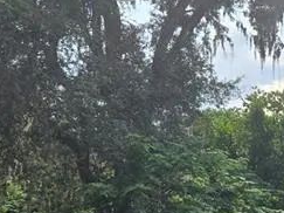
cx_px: 444
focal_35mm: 97
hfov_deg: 17.8
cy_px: 201
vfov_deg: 15.0
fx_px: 795
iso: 25
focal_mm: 5.4
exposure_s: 1/1380
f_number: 1.8
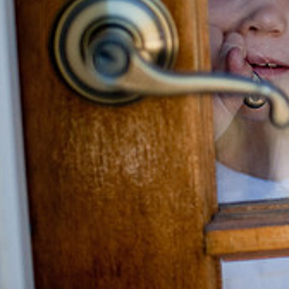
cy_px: 19
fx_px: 1388
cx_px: 492
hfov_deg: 11.2
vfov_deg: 11.8
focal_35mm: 147
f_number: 1.4
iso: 200
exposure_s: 1/5000
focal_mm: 50
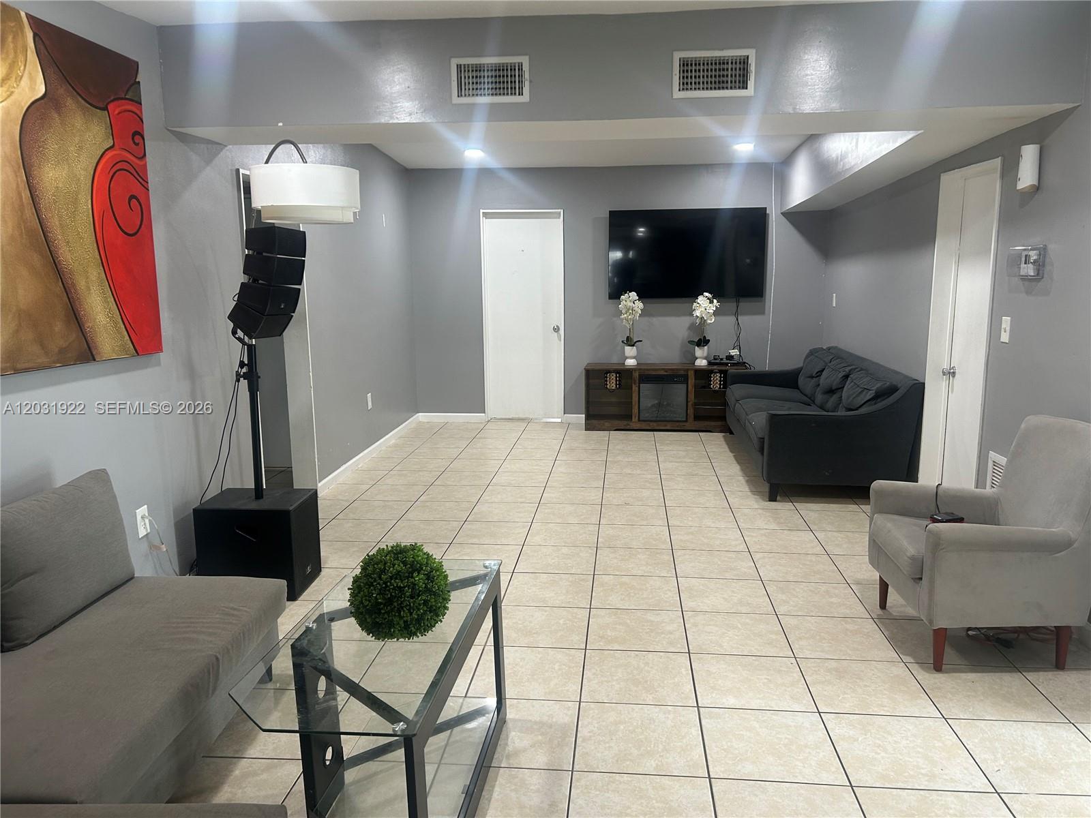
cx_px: 546
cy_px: 409
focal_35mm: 26
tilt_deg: -9.1
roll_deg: +1.4
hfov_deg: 67.3
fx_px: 819
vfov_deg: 53.1
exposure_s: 1/60
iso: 100
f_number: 1.5
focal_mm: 5.7
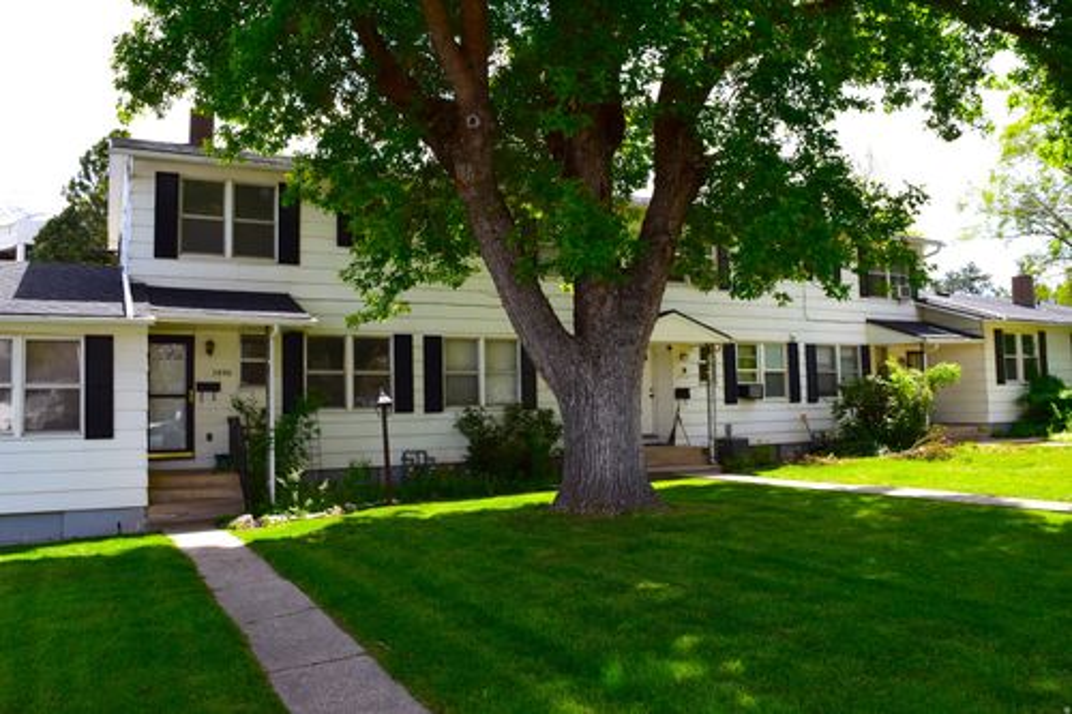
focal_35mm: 27
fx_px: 804
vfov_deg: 47.9
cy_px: 357
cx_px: 536
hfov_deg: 67.4
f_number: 10
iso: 400
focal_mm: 18
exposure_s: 1/250
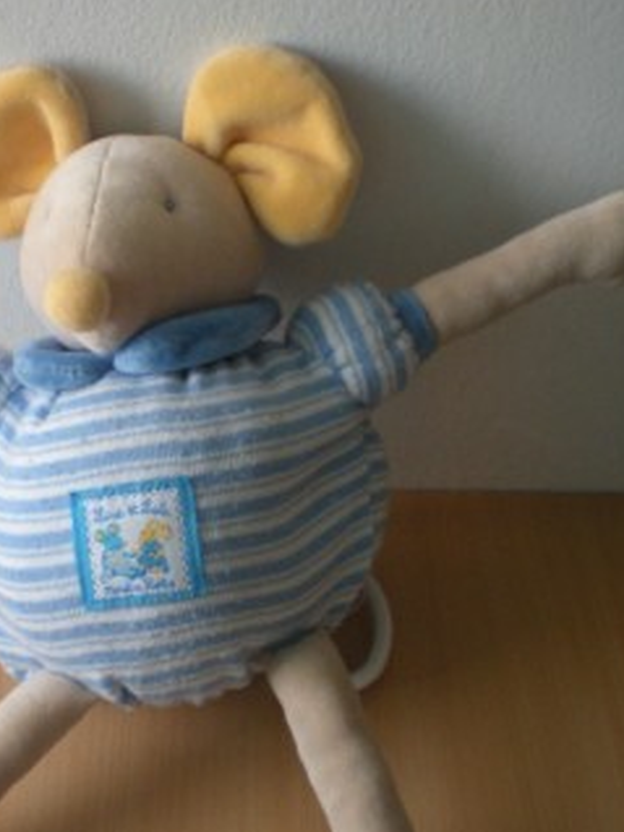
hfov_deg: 23.5
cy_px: 485
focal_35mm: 62
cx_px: 204
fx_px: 1491
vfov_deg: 31.1
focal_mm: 6.3
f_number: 3.1
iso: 180
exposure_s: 1/59.8
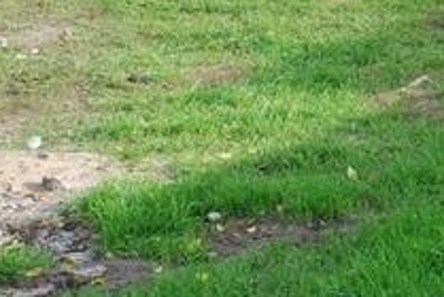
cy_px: -262
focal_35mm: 162
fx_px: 2001
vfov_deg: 8.2
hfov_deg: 12.3
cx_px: 584
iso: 400
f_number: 7.1
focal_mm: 22
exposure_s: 1/200
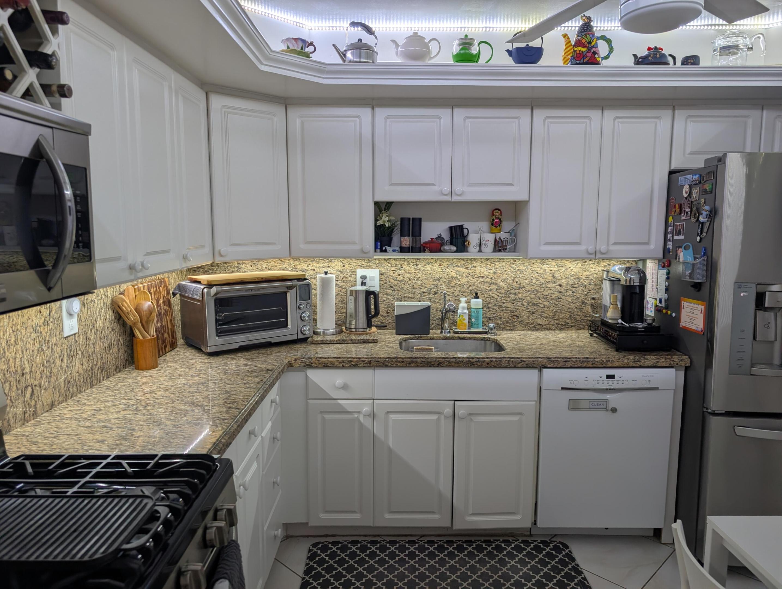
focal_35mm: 24
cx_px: 391
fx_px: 543
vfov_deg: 56.9
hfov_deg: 71.5
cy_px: 294
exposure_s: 1/60
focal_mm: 6.9
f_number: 1.68
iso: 27
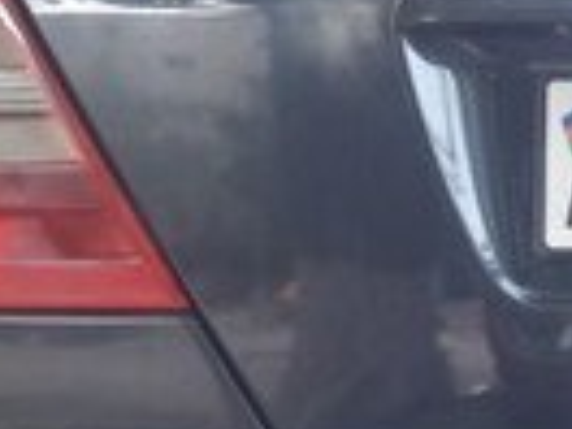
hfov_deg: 13.1
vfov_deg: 10.1
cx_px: 940
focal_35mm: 140
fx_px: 2313
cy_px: 730
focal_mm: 3.7
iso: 50
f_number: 1.9
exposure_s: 1/50
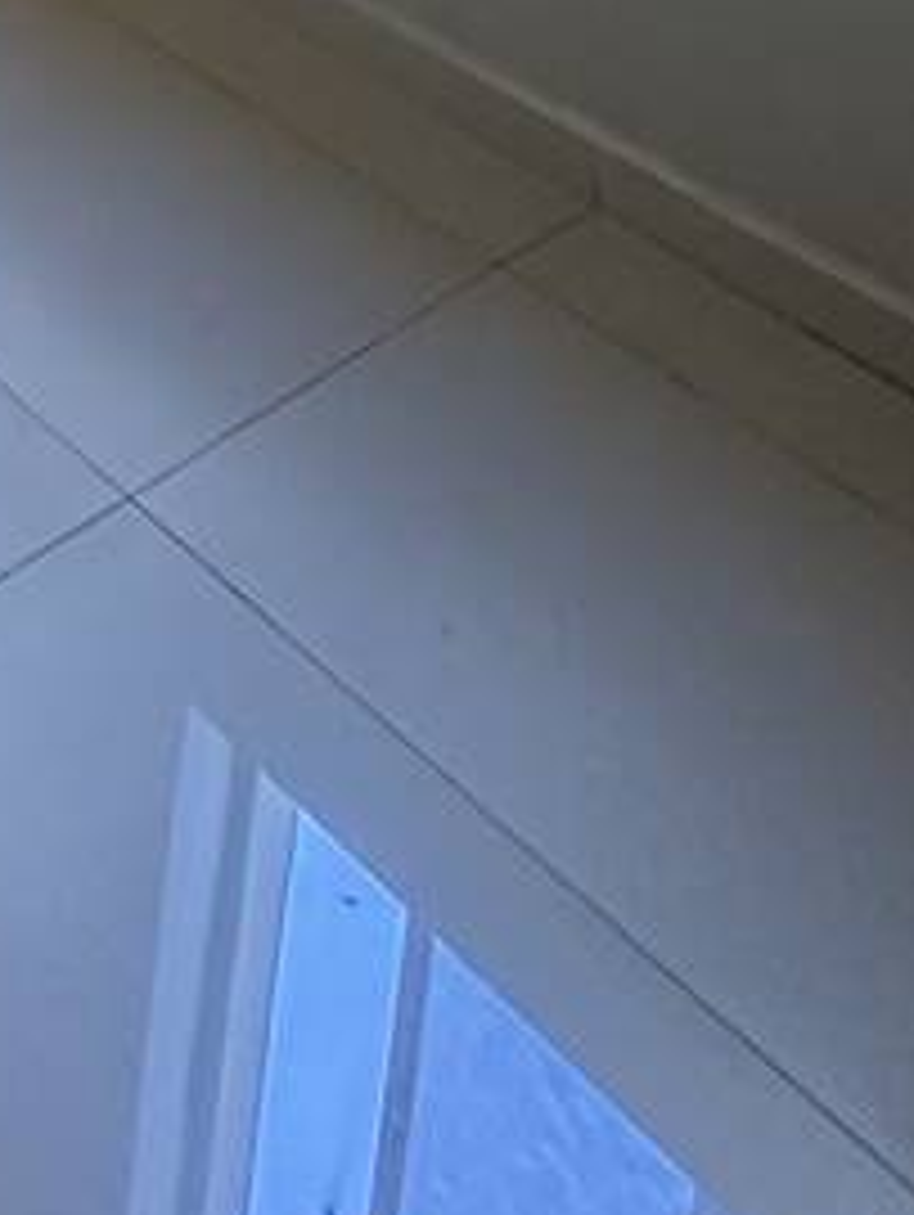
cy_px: -968
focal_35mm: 56
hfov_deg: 19.3
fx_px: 1968
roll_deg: -1.5
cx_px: -761
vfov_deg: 21.8
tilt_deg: -5.7
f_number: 2.2
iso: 500
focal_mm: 2.22
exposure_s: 1/60
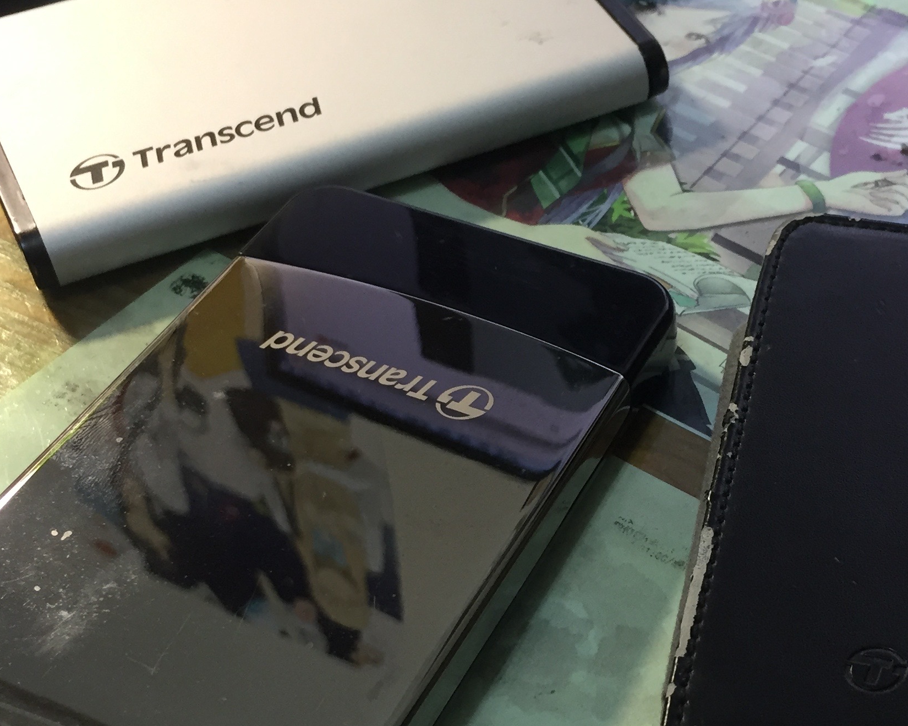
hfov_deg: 33.2
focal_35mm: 56
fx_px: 1505
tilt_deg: -50.9
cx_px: 627
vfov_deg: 26.9
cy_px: 497
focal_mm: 4.15
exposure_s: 1/30
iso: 80
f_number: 2.2
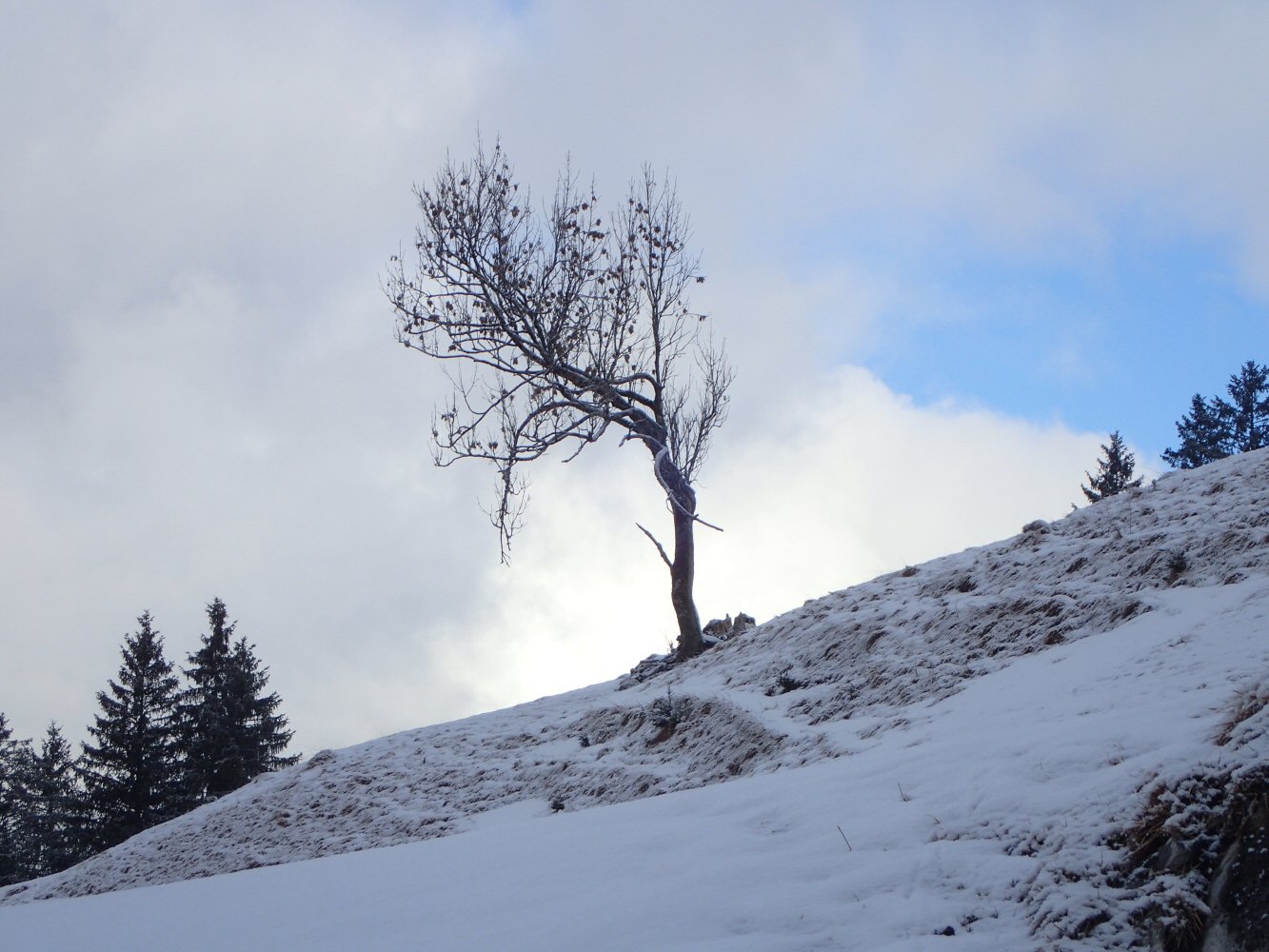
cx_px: 634
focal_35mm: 100
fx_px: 3666
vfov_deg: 14.8
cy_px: 476
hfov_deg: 19.6
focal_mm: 18
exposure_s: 1/320
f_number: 6.3
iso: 100
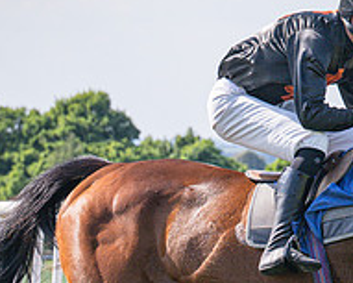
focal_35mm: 314
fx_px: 3282
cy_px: 323
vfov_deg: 4.9
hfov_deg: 6.1
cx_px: 328
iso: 400
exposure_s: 1/3200
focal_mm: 70
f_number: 4
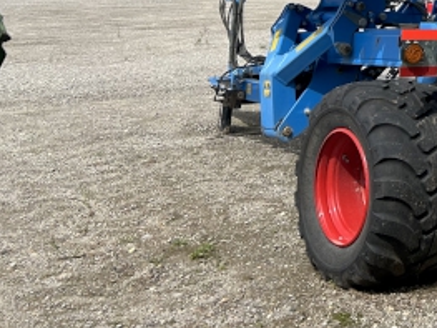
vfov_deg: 16.9
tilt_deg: +6.8
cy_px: -166
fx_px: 997
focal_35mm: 79
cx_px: 611
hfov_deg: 21.6
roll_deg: -1.3
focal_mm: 5.7
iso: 50
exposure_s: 1/4274
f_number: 1.5
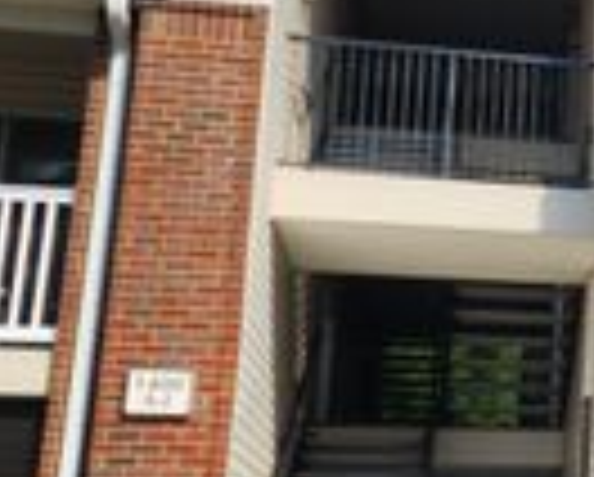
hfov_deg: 19.2
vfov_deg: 18.1
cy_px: 232
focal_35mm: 85
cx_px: 932
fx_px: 1497
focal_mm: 6.4
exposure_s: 1/1202
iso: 12
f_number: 1.8
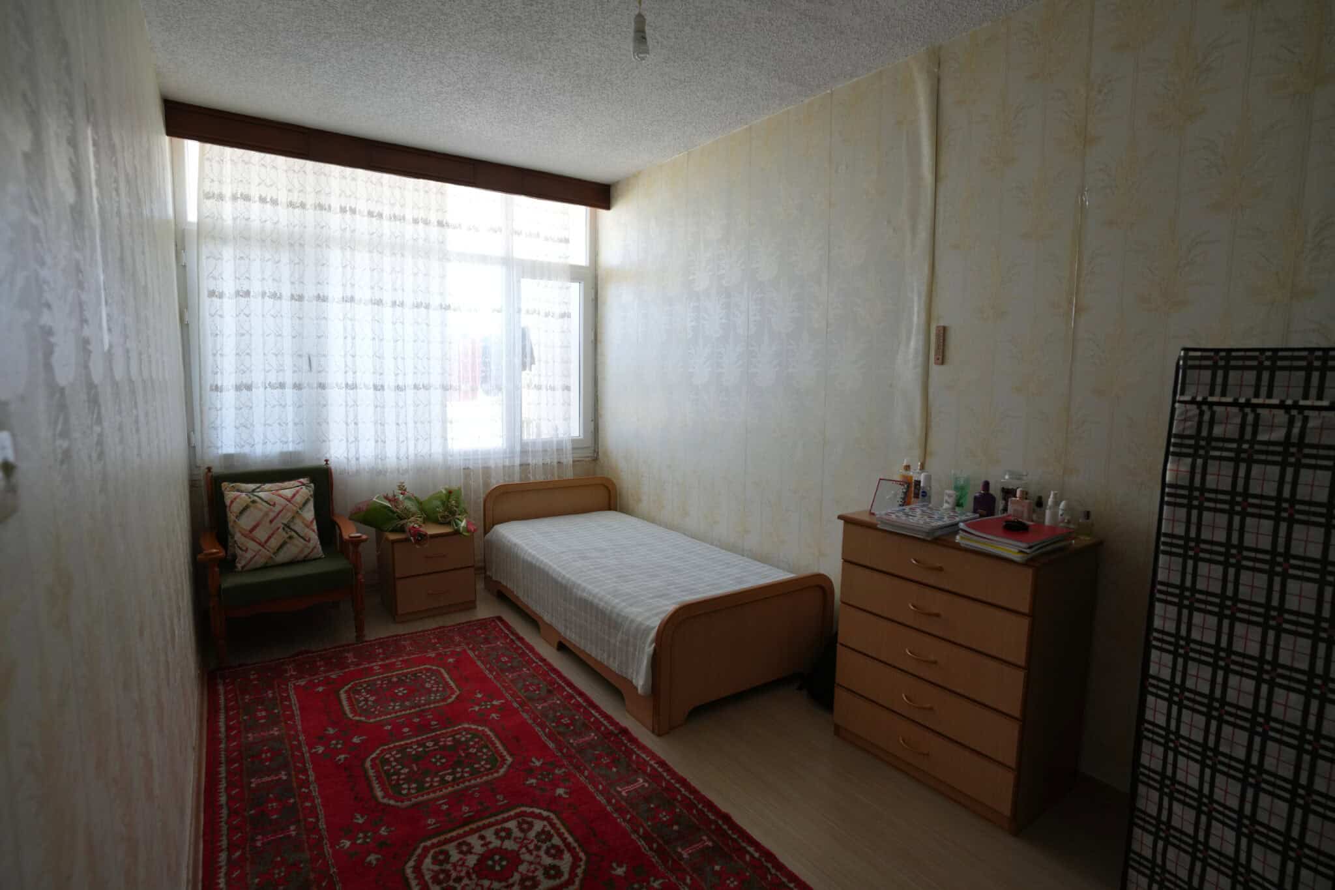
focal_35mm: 17
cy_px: 445
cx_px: 668
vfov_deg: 70.4
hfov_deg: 93.3
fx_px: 630
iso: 800
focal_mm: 17
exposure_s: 1/160
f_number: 4
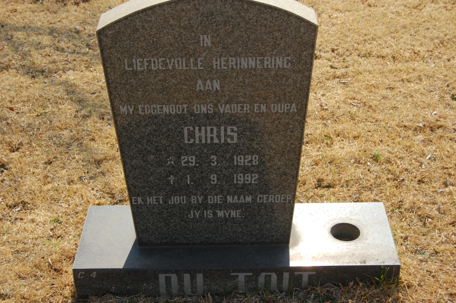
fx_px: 721
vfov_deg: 23.7
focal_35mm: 57
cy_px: 152
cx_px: 228
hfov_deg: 35.1
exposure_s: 1/640
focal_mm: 38
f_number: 7.1
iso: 400
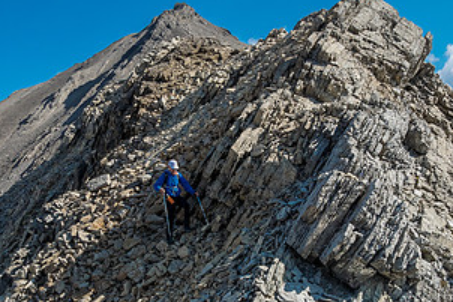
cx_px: 218
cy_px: 247
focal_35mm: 48
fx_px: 604
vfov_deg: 27.4
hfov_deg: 41.1
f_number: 8
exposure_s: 1/200
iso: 200
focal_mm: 12
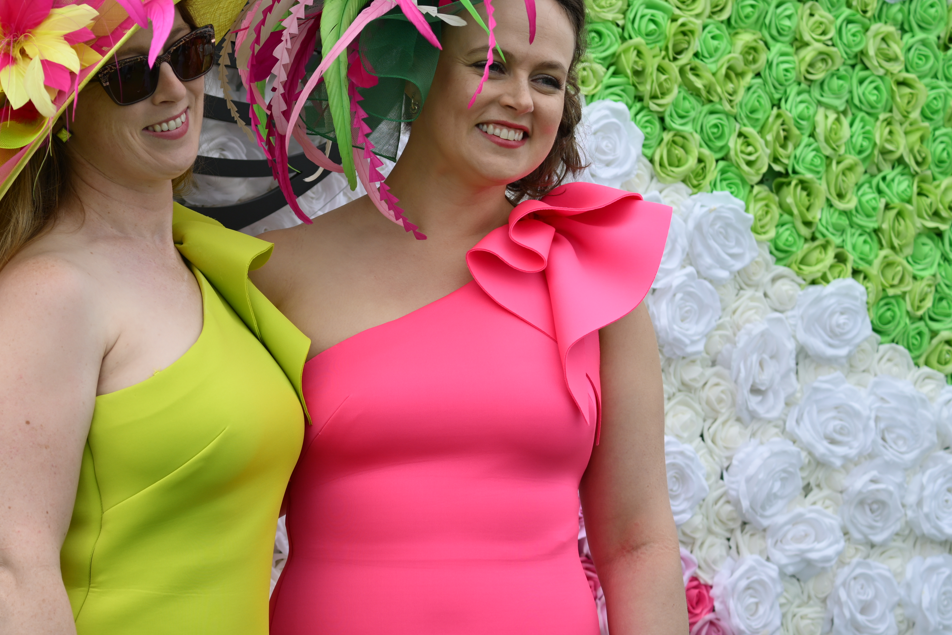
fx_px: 5156
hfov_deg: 10.5
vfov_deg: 7.0
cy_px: 277
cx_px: 220
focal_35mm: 195
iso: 100
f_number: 4.5
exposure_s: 1/250
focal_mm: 100
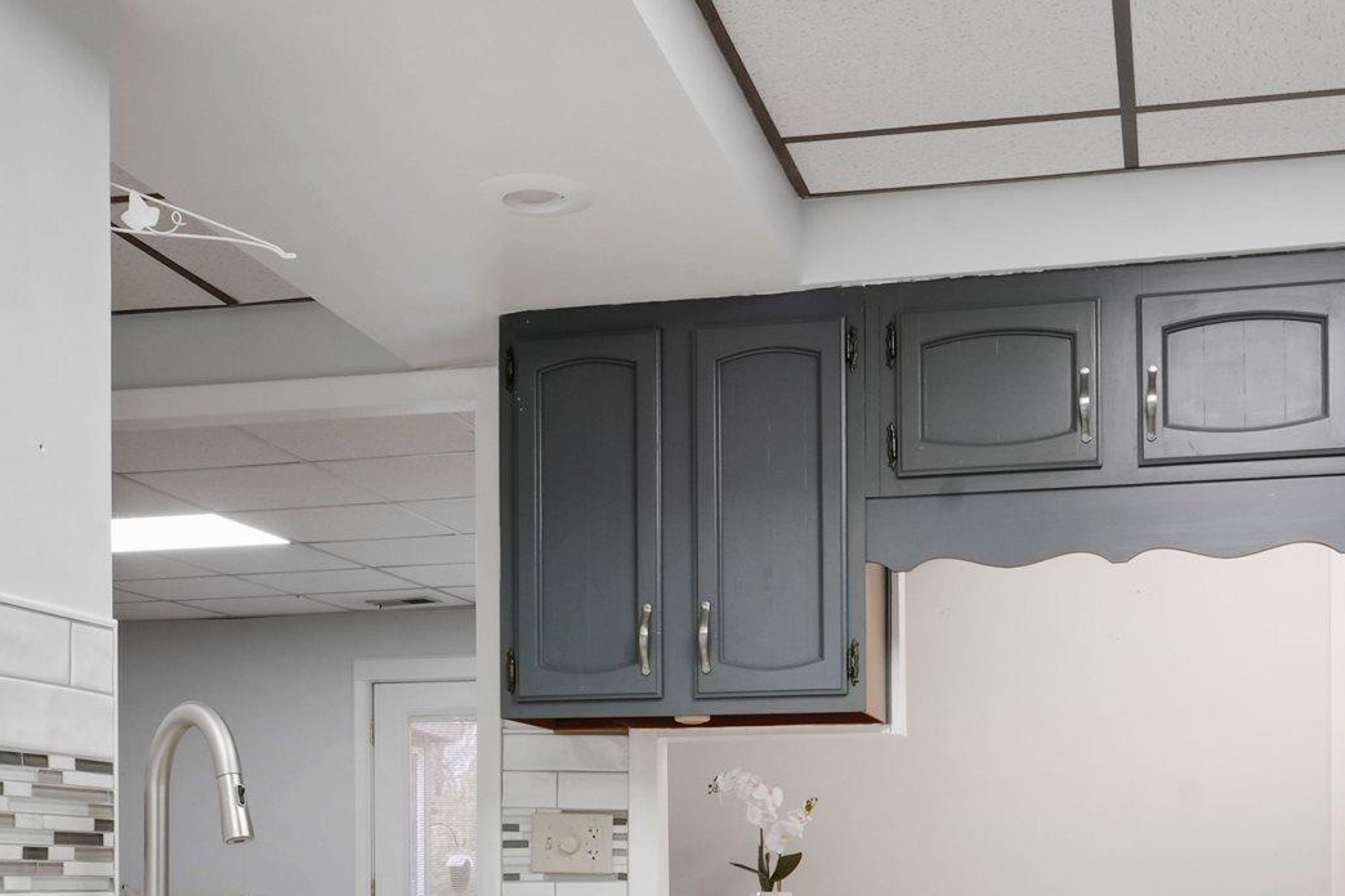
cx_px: 746
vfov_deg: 25.8
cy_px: 860
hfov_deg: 39.6
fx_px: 1868
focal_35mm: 50
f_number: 13
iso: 200
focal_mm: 17
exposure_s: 1/4
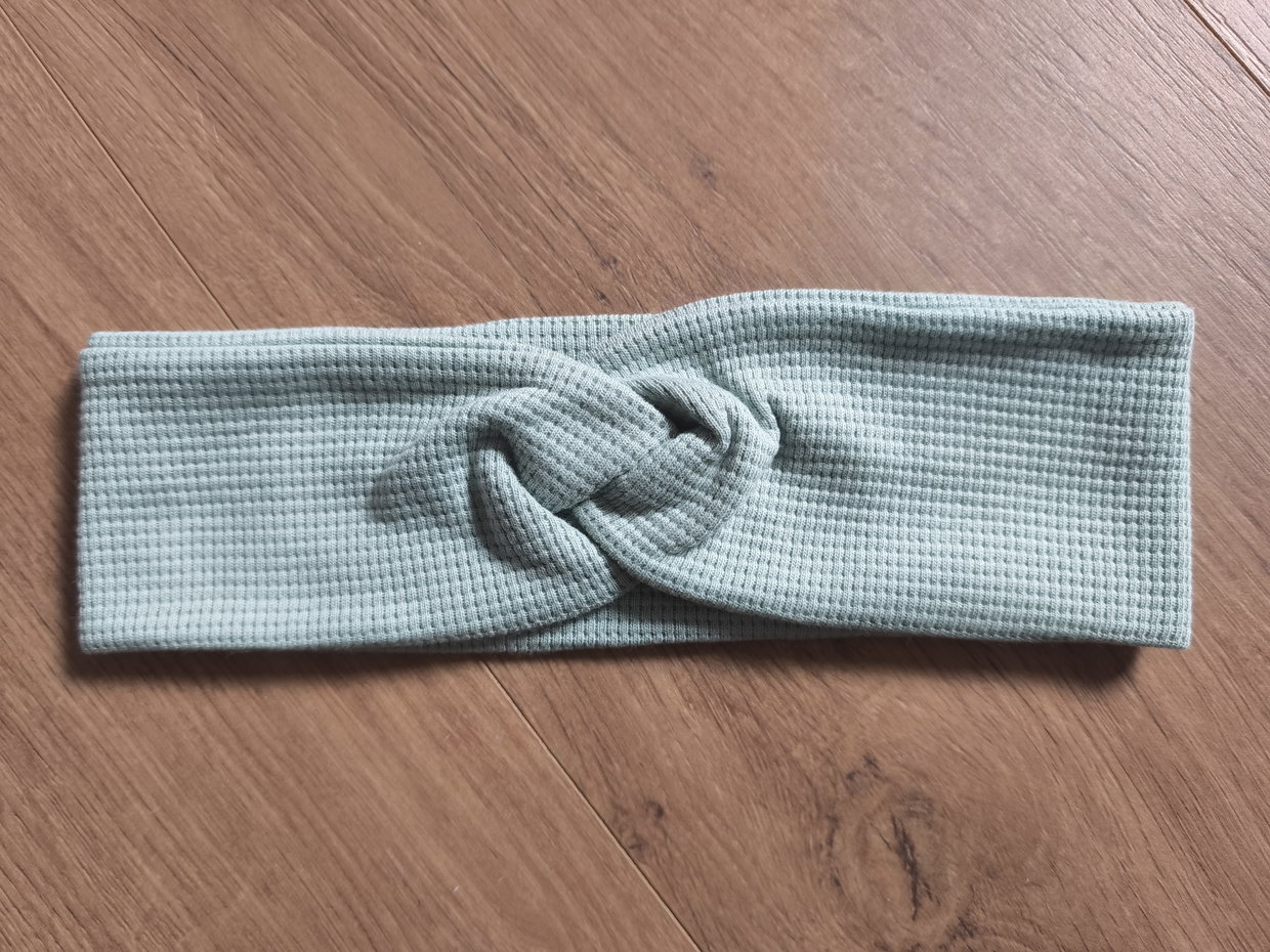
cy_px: 476
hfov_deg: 73.9
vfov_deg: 58.9
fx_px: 844
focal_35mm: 23
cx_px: 635
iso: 640
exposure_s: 1/50
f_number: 1.6
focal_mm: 6.57
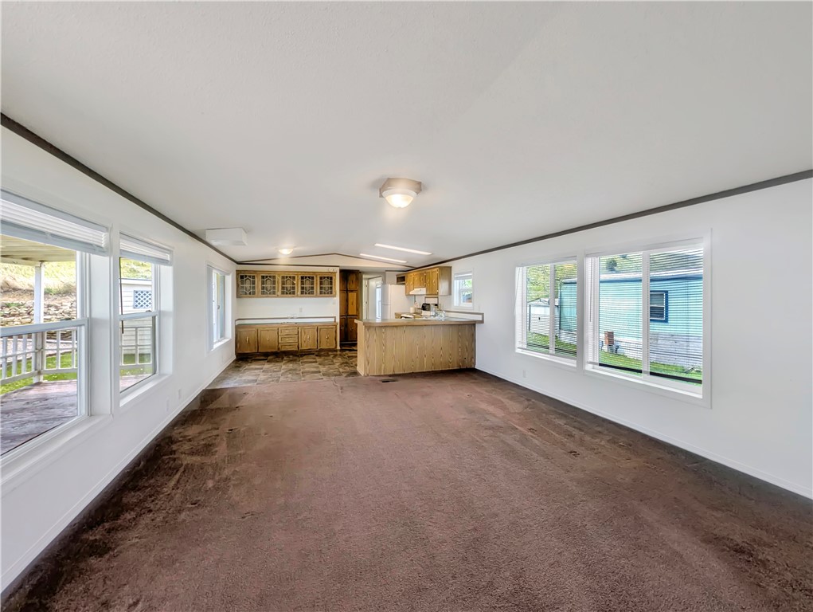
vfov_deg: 90.0
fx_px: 306
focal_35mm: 13
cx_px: 406
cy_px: 306
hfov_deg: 106.1
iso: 45
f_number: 2.2
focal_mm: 1.95
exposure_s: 1/224
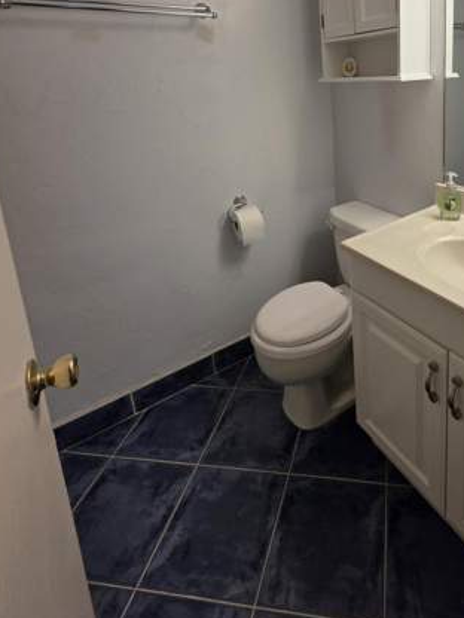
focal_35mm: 20
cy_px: 152
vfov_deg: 75.6
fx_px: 357
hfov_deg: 62.6
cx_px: 342
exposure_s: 1/120
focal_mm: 2.2
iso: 64
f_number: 1.9
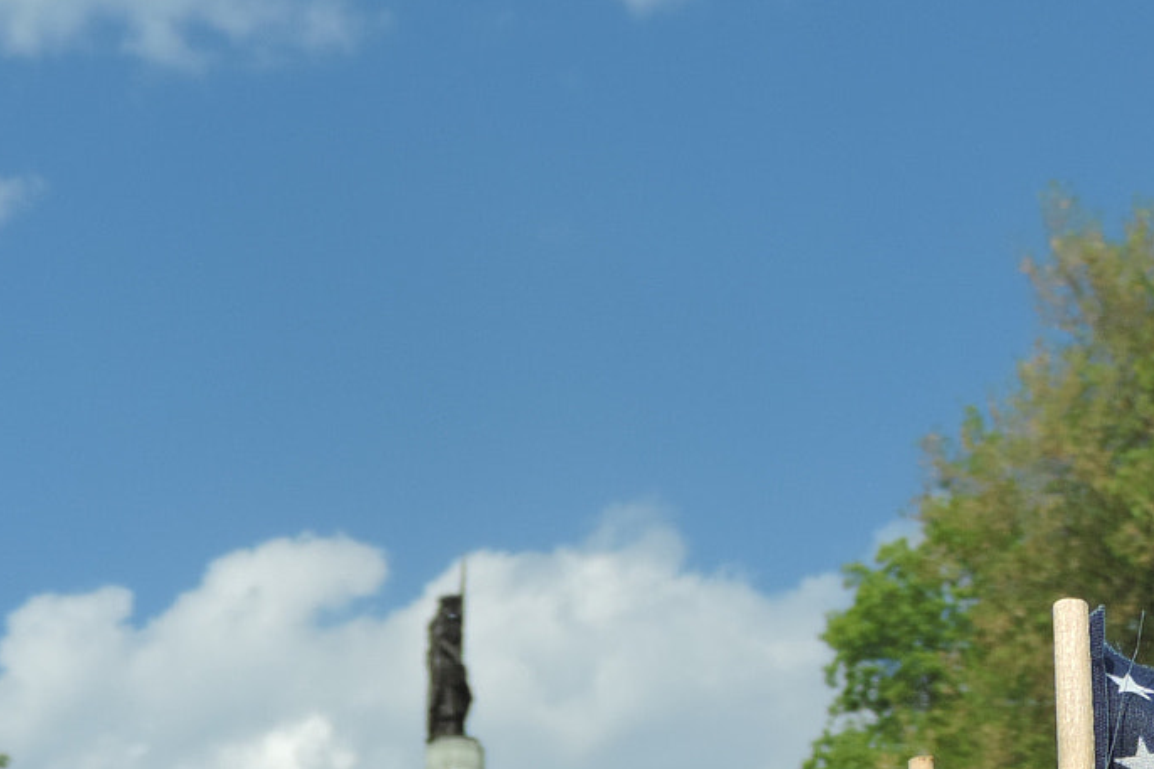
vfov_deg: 11.7
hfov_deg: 17.9
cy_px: 1003
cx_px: 528
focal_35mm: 114
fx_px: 3653
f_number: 3.5
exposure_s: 1/1250
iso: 80
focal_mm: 8.3
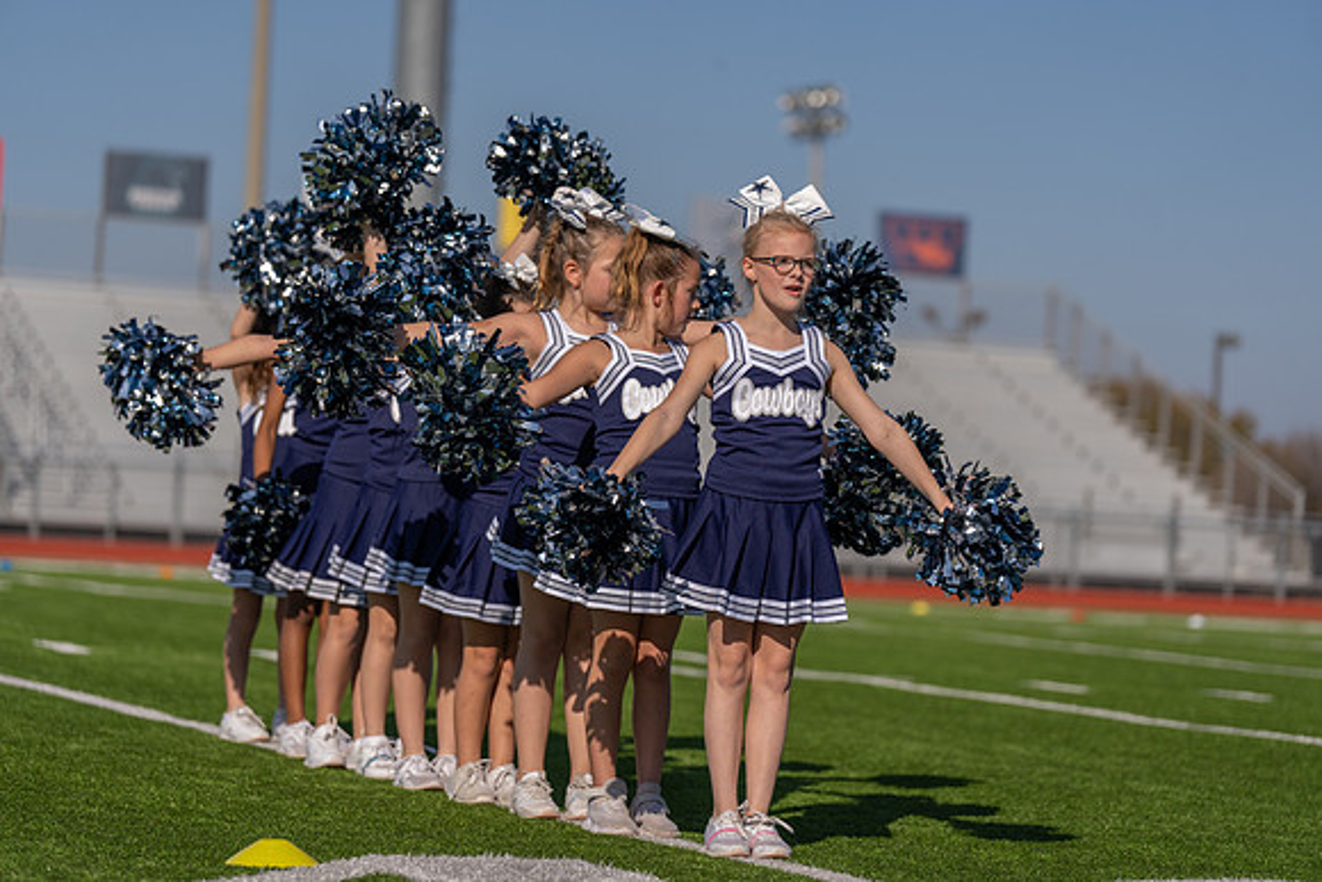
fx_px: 4554
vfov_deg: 11.1
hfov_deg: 16.5
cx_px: 661
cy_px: 441
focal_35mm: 124
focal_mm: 124
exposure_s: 1/4000
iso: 100
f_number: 2.8
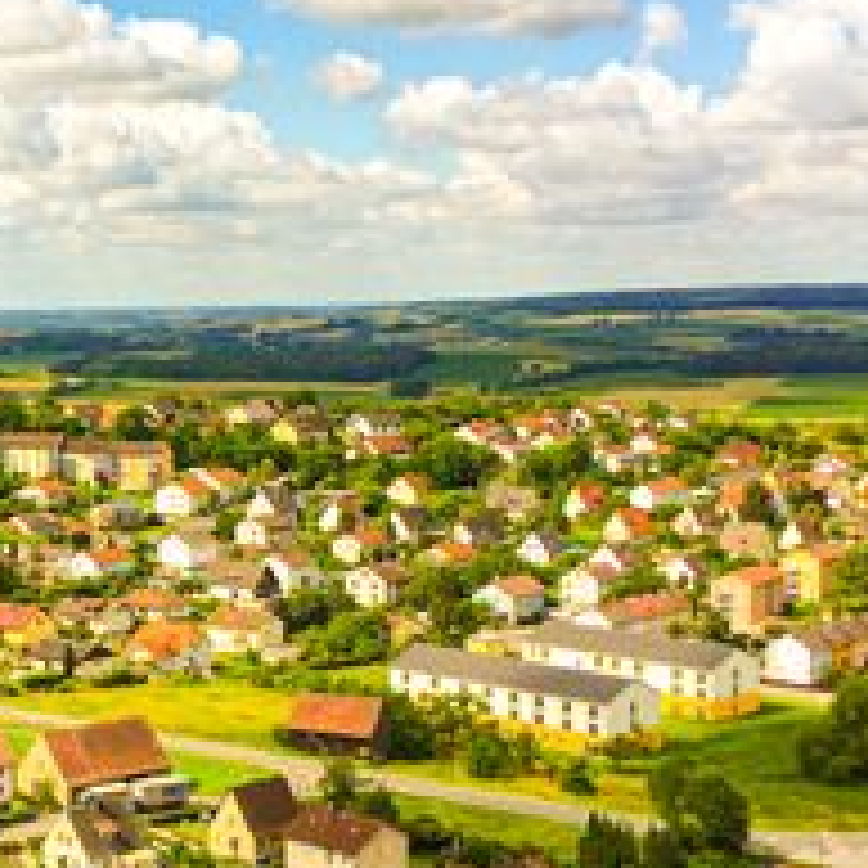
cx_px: 40
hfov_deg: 24.4
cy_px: 472
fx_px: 1929
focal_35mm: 68
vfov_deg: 25.3
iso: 32
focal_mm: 4.15
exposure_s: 1/2000
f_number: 2.2
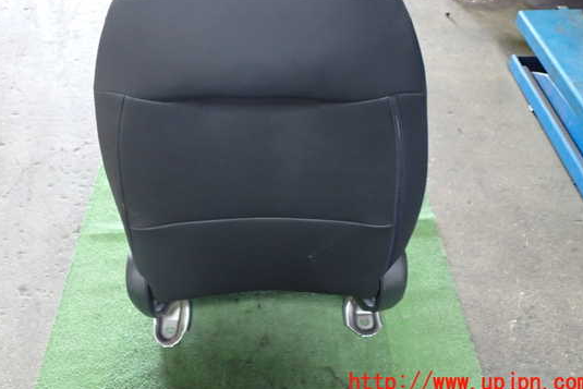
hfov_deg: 54.4
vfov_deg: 37.7
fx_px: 567
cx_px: 268
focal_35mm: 35
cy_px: 151
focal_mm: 5.4
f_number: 2.3
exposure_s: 1/30
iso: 800
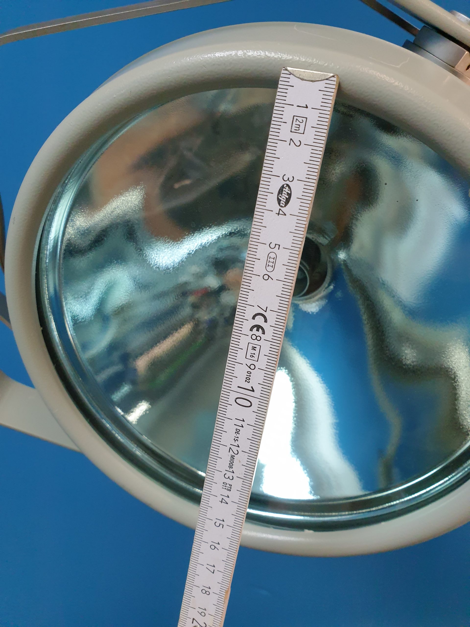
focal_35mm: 26
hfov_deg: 53.1
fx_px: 471
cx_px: 235
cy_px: 314
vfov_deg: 67.3
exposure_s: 1/100
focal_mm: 4.3
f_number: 2.4
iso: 250
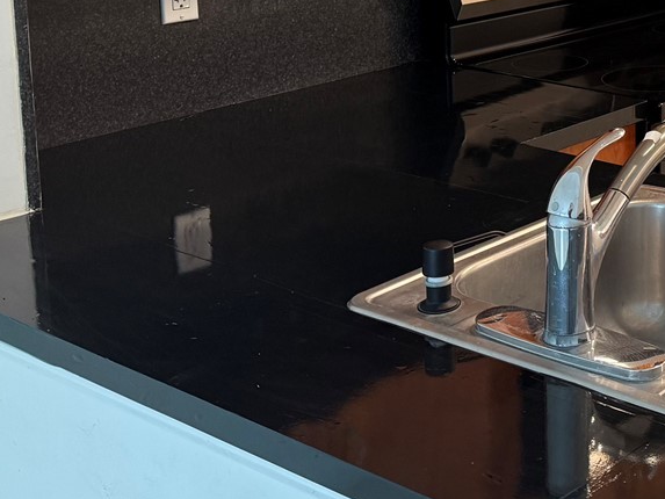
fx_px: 1287
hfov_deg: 25.8
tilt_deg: -8.7
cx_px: 808
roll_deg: -0.7
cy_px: -28
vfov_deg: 21.0
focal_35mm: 67
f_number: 1.78
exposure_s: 1/60
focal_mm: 6.76
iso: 160
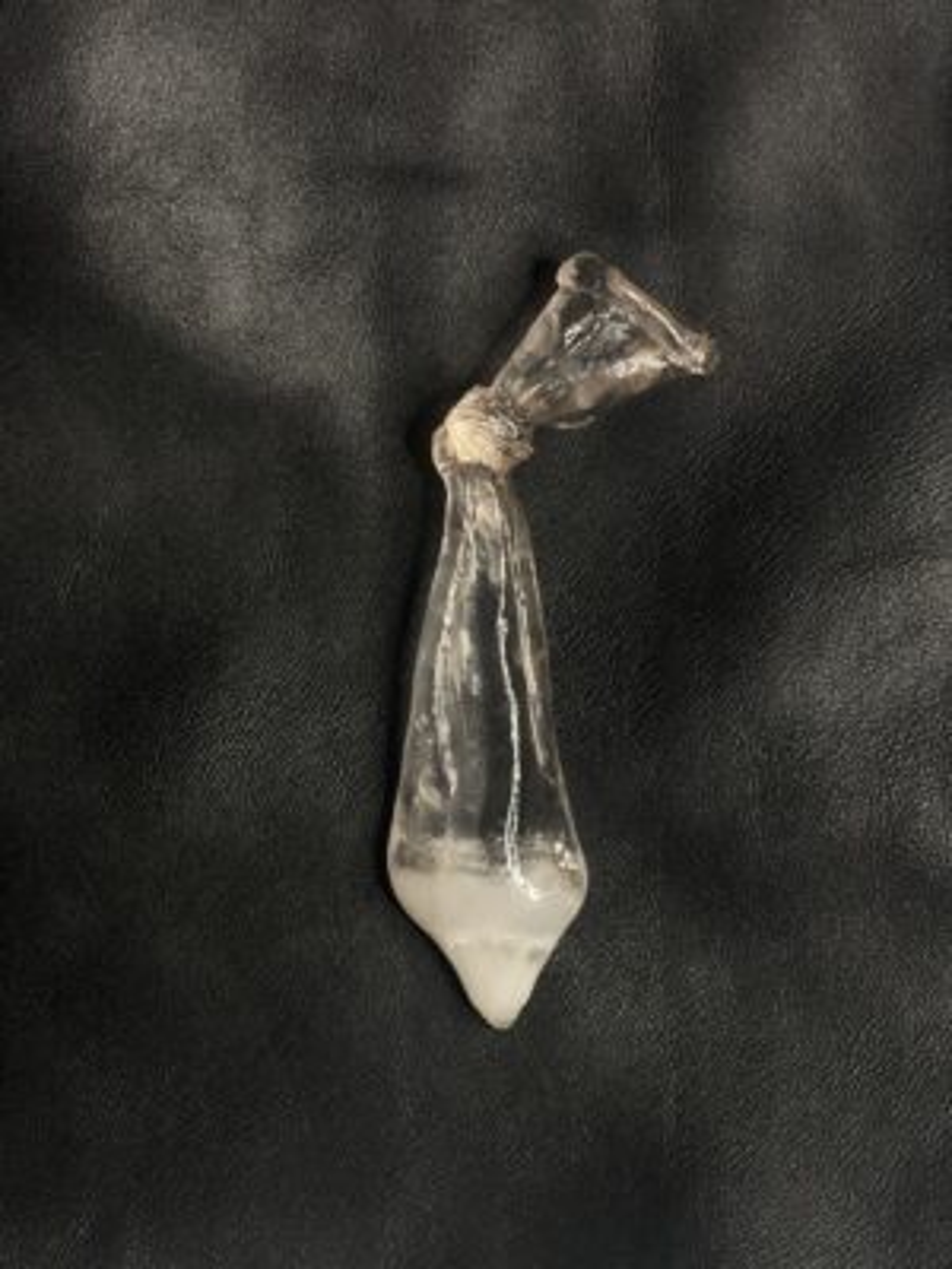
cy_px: 634
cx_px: 476
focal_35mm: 64
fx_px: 2347
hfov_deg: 22.9
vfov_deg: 30.3
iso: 250
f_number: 2.2
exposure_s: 1/40
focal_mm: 7.5
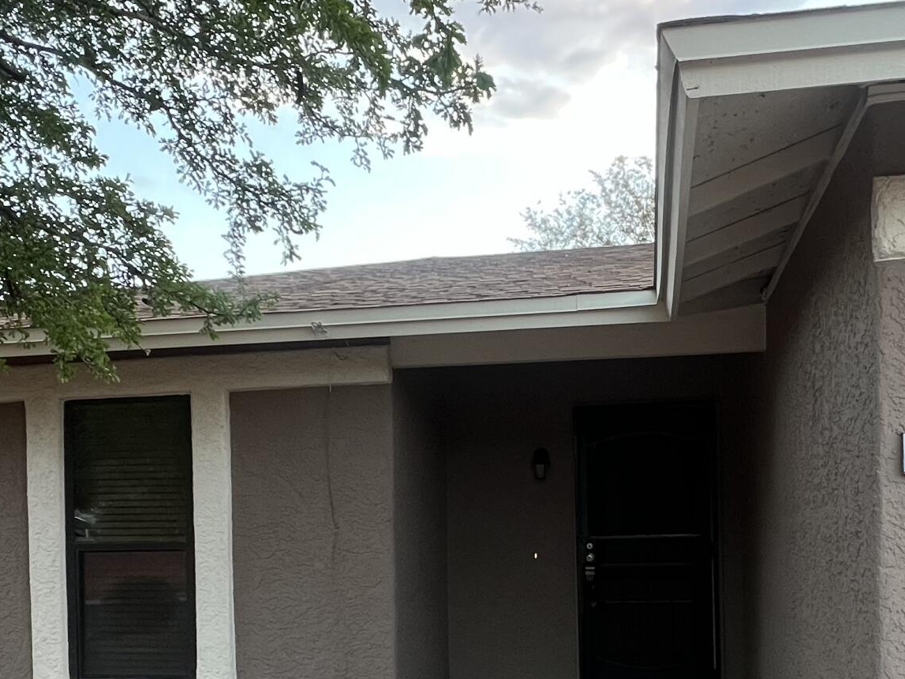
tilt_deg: -1.2
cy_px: 541
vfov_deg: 40.1
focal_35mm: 34
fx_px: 889
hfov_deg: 53.9
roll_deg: +0.7
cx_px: 479
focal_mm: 1.57
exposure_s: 1/71
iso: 250
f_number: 1.8
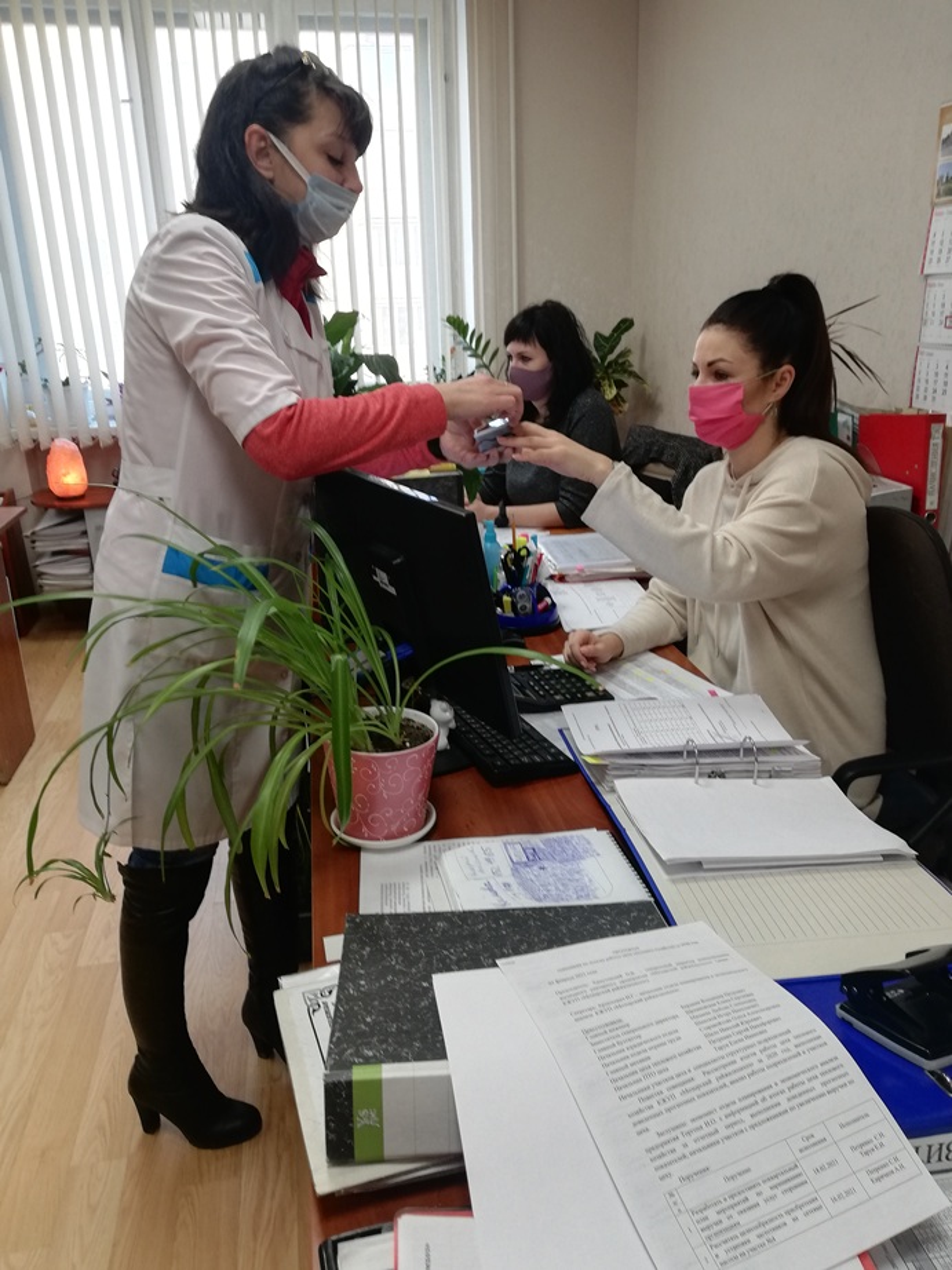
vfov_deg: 67.3
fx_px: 954
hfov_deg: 53.0
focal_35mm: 26
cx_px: 476
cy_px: 635
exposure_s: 1/50
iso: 125
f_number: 2.2
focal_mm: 3.81
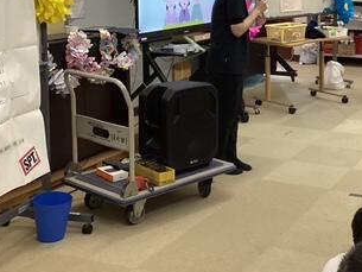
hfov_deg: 29.3
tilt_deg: -6.9
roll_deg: -1.4
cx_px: 280
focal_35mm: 65
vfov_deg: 22.2
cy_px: 43
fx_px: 680
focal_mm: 3.3
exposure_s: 1/60
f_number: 2.4
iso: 250
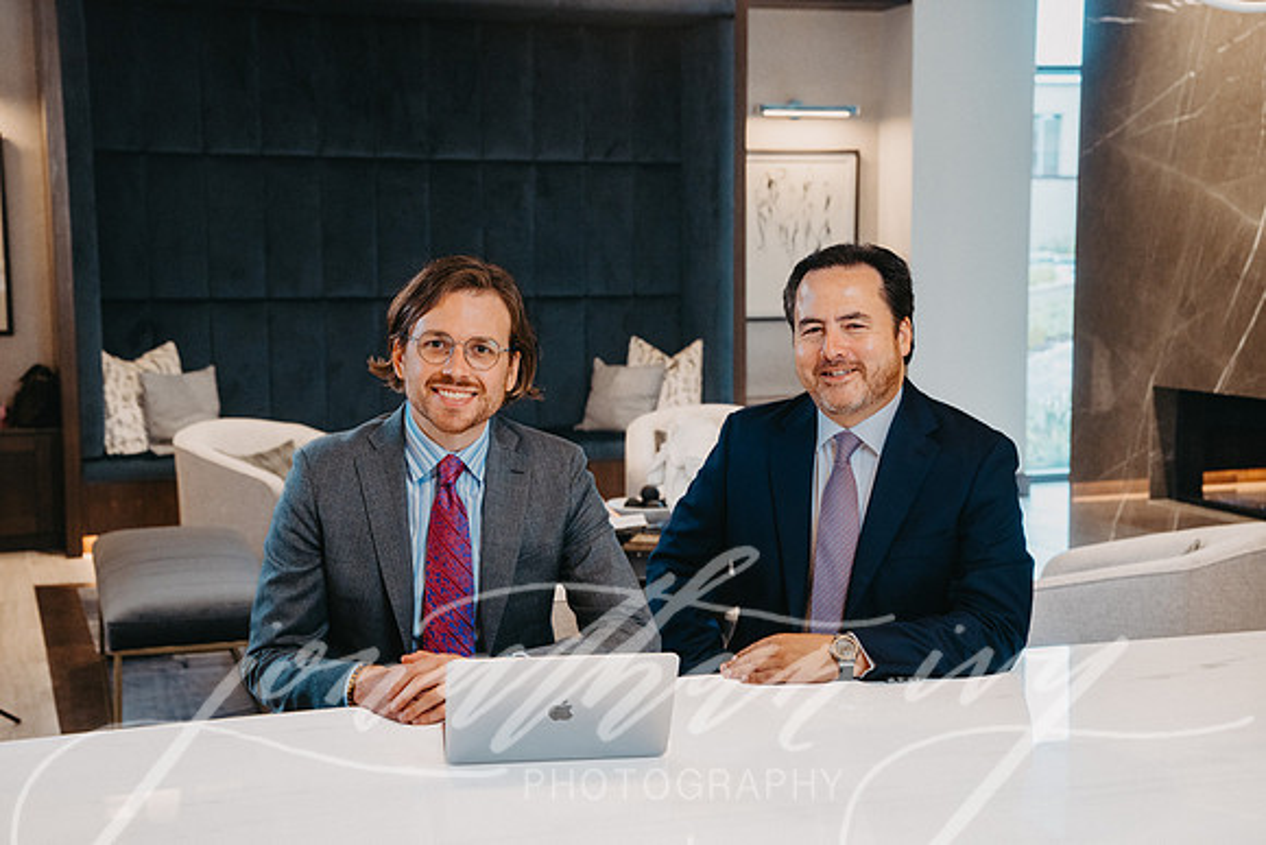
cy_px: 422
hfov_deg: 37.5
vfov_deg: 25.5
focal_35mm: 53
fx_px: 1864
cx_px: 633
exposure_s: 1/100
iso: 1000
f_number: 5
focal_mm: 53
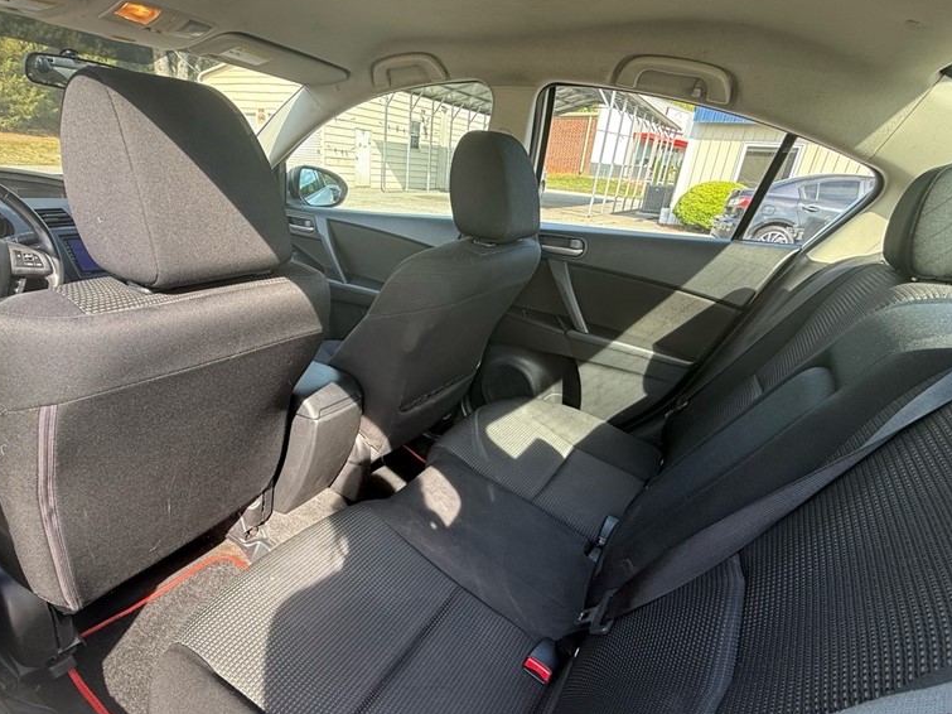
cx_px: 431
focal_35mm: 19
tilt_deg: -27.8
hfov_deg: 84.4
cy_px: 435
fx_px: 522
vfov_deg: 67.9
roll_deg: -4.9
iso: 80
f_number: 2.2
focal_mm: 2.22
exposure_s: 1/99
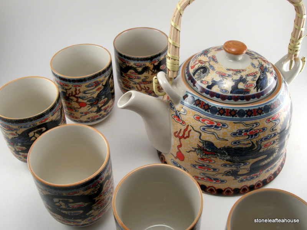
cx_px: 154
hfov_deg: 46.8
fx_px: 355
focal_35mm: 40
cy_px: 115
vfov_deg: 36.0
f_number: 5.1
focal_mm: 8.5
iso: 64
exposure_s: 1/30
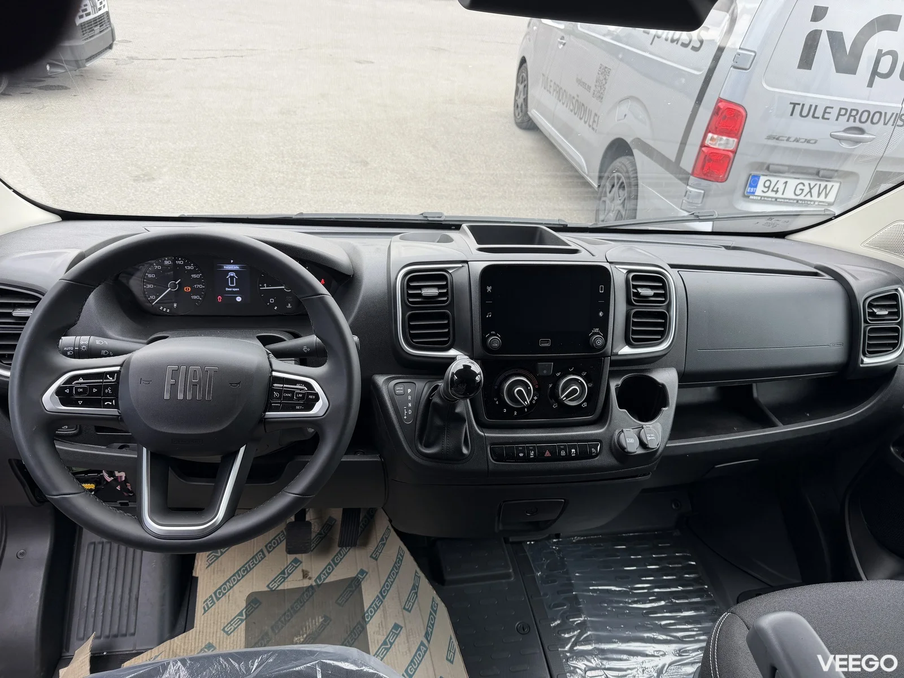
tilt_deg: -33.3
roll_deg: -6.7
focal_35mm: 24
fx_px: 627
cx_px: 452
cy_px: 339
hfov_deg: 71.6
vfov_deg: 56.8
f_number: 1.78
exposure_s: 1/242
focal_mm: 6.76
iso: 64
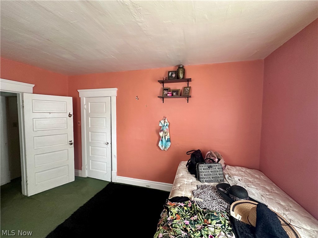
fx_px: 129
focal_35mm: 14
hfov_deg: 102.1
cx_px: 159
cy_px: 119
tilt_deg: -2.6
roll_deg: -0.3
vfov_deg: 85.7
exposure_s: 1/60
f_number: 2.2
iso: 400
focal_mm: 2.22
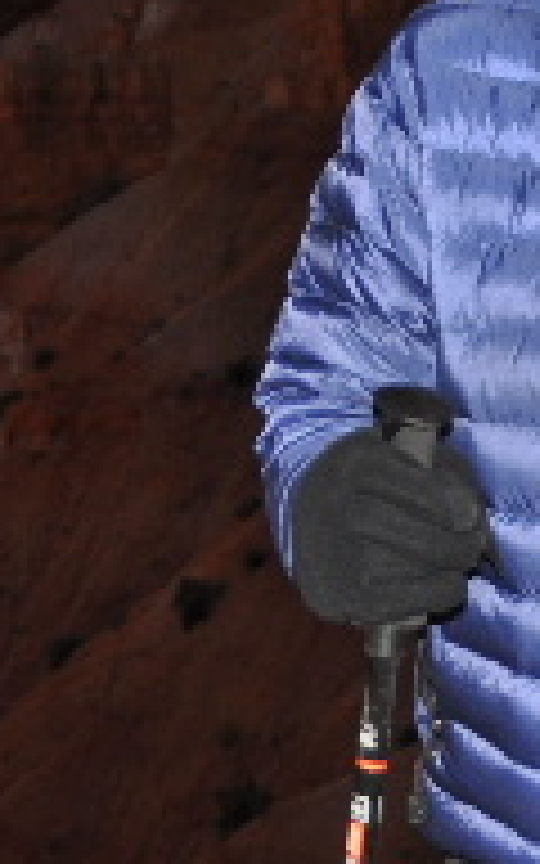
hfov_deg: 7.4
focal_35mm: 178
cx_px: 126
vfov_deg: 11.5
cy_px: -158
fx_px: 4191
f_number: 4
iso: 200
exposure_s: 1/60
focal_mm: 28
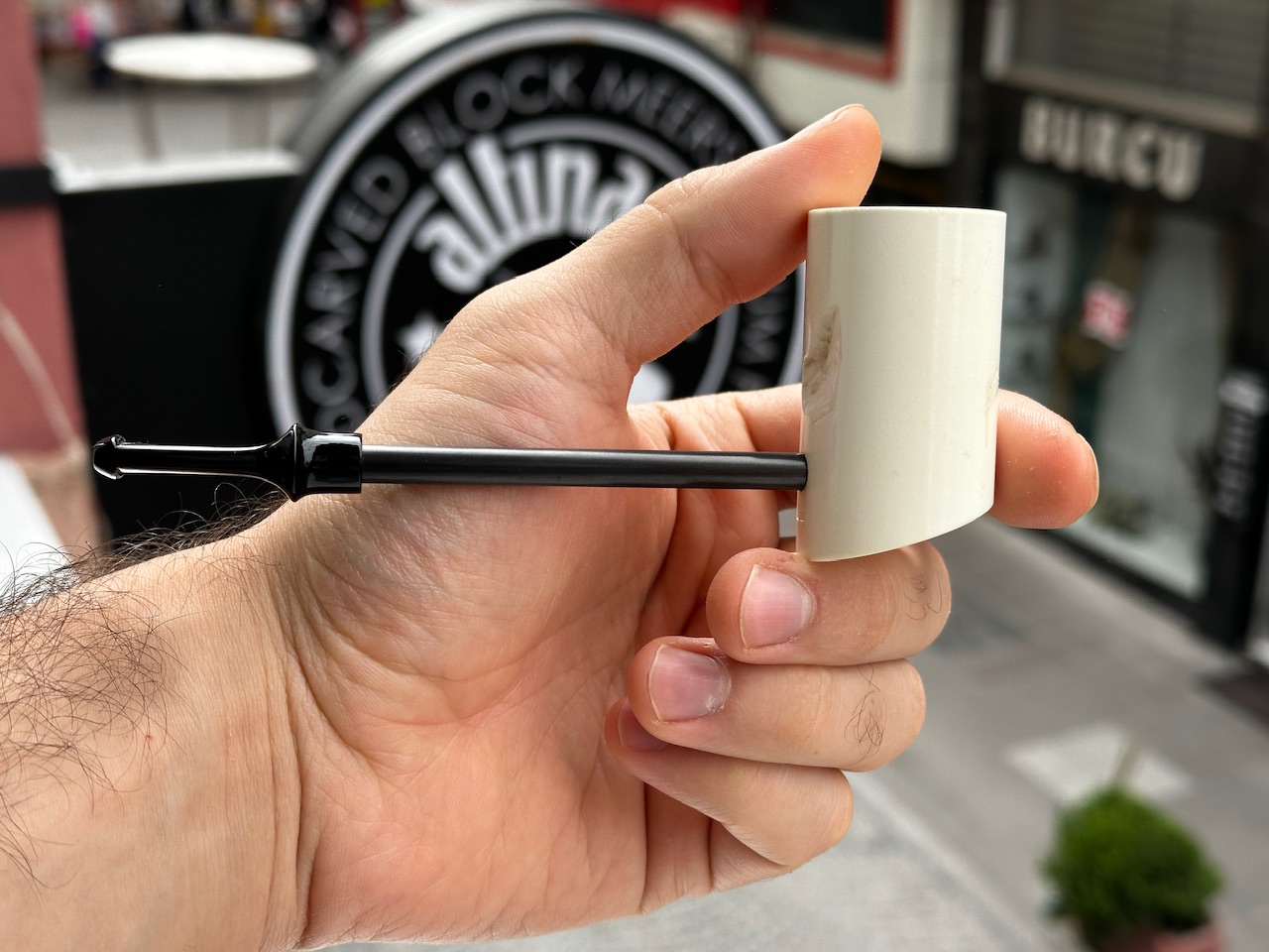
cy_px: 476
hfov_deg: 39.7
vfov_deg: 30.3
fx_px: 1760
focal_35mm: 48
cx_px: 634
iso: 64
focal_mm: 6.86
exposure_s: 1/880
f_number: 1.78
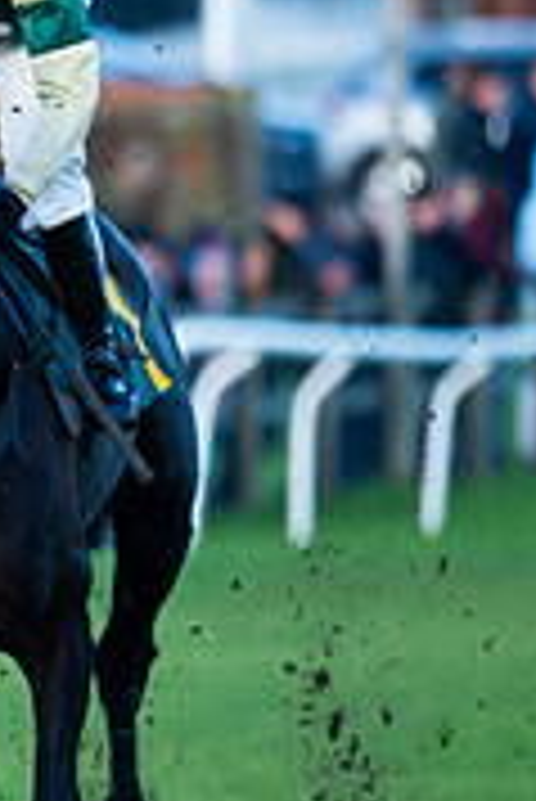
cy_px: 540
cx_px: -669
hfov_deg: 0.9
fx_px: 33811
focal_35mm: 1517
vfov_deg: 1.4
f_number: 4.5
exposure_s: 1/800
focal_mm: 400
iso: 500
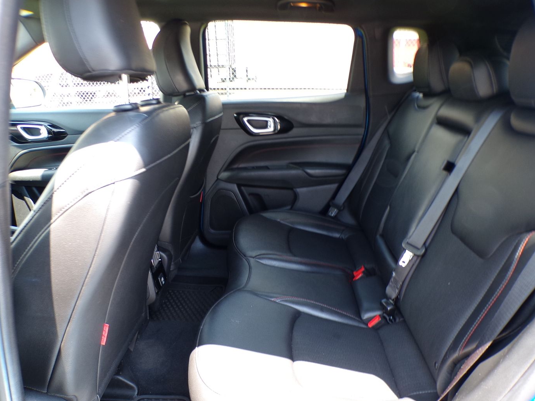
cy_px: 232
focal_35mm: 28
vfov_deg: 49.6
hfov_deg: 63.4
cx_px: 279
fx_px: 433
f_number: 3
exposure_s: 1/34
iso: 110
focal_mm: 4.3
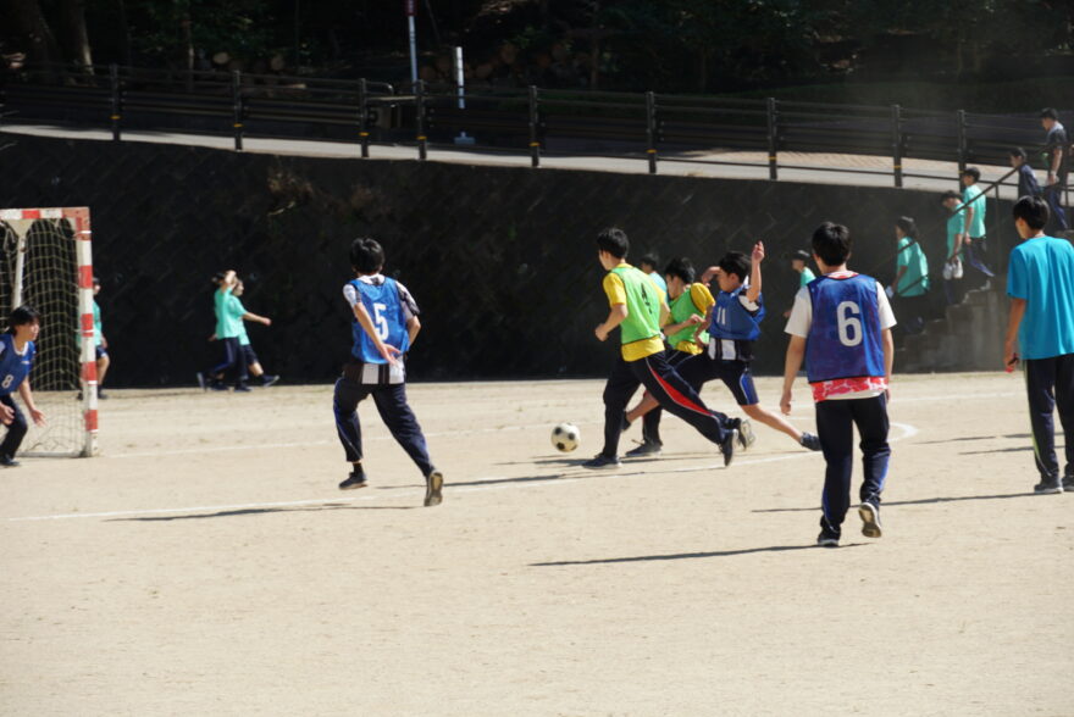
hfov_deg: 13.5
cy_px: 358
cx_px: 537
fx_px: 4523
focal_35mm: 152
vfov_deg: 9.1
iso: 100
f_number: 7.1
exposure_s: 1/250
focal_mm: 101
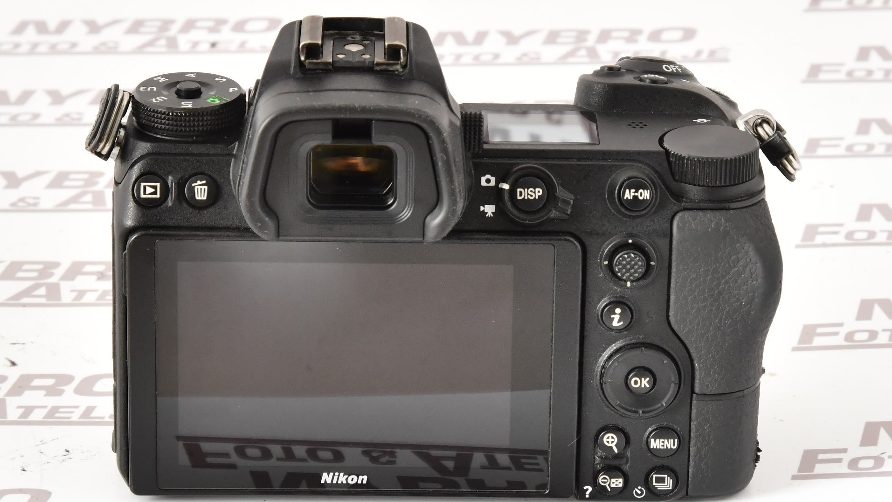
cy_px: 255
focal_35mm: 82
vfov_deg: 14.7
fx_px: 1939
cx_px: 445
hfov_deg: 25.9
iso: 1600
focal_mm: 78
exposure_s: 1/160
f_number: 13
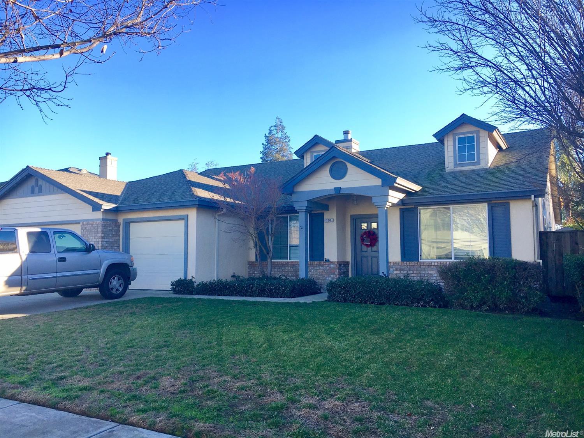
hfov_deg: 61.7
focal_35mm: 29
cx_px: 292
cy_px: 219
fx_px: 489
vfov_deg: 48.2
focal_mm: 4.15
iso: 25
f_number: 2.2
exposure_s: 1/351
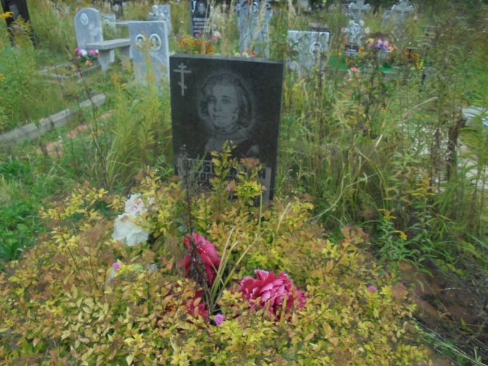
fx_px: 367
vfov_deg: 53.1
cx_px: 244
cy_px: 183
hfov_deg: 67.3
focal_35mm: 26
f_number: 3.5
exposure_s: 1/250
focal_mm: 4.6
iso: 250
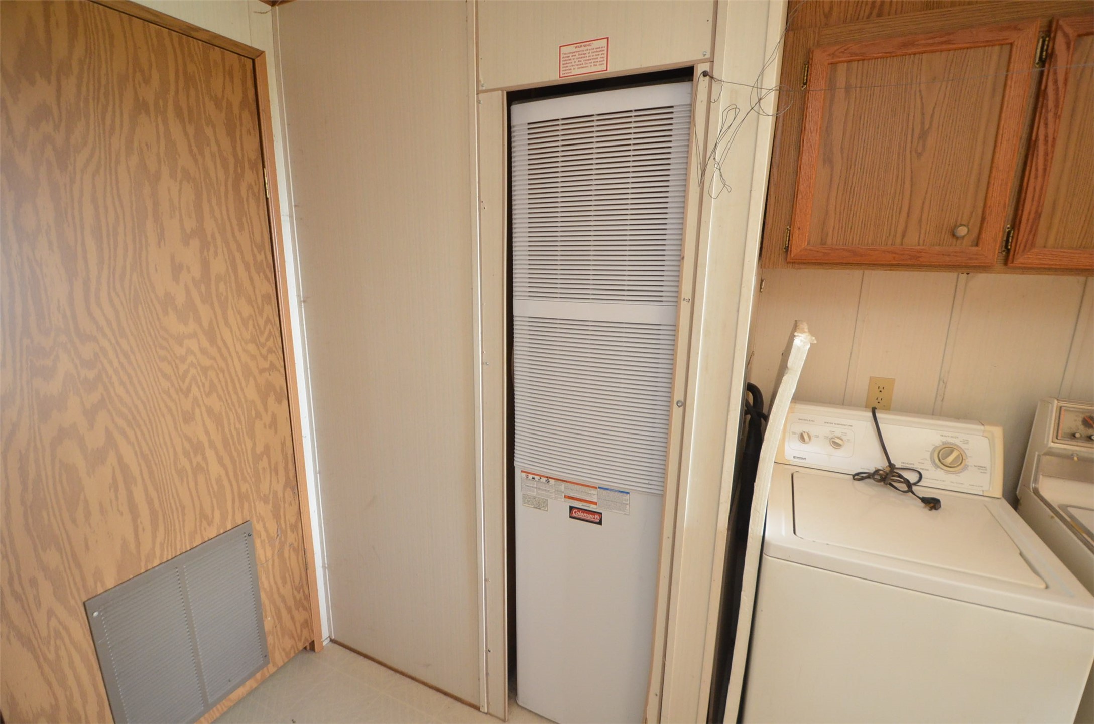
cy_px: 362
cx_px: 547
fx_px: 455
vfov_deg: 77.1
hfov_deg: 100.5
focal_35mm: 15
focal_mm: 10
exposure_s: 1/60
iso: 1800
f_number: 4
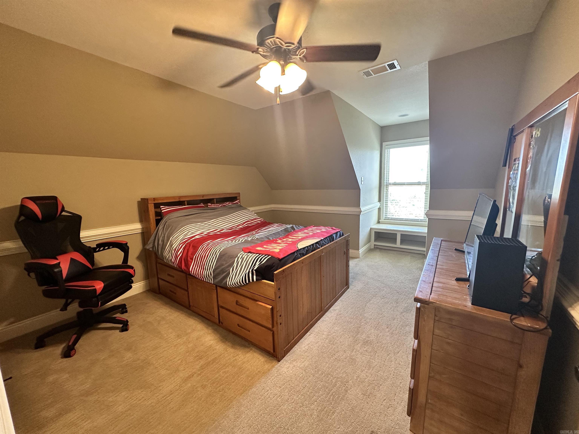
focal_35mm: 14
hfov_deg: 102.1
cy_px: 217
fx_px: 234
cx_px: 290
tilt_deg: -8.6
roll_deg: +1.4
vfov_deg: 85.7
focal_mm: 2.22
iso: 250
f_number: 2.2
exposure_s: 1/60
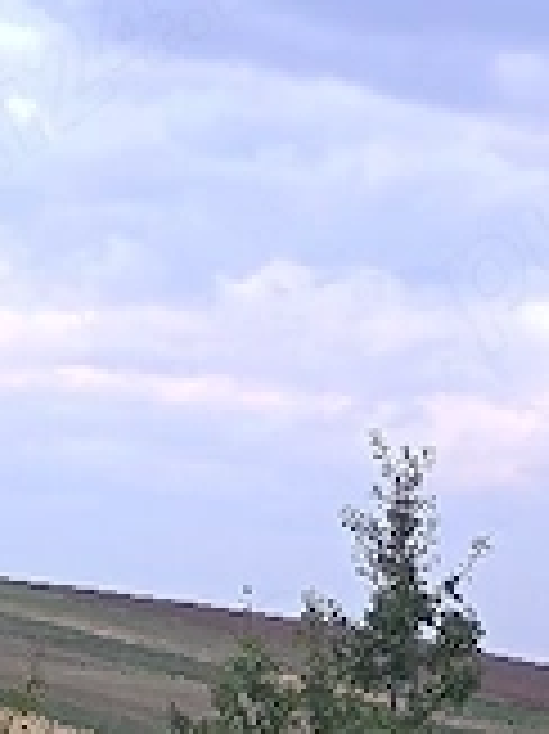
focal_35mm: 118
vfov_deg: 13.4
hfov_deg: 11.8
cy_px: 1617
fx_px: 2499
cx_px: 909
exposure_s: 1/50
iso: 531
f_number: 1.75
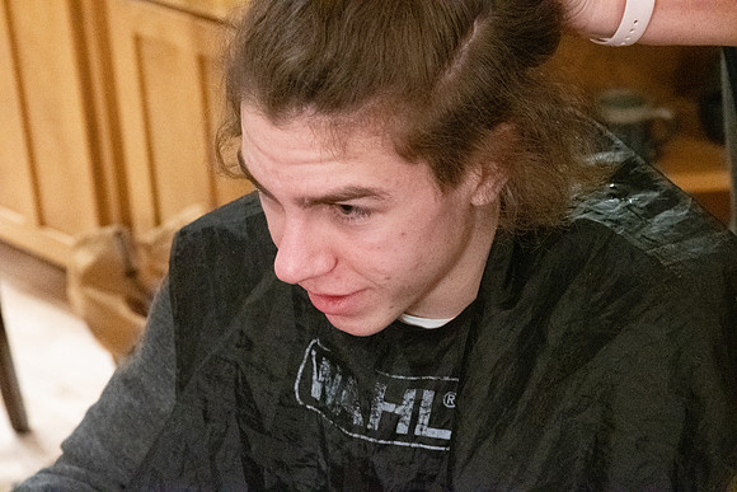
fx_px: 1689
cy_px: 246
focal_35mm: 82
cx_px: 368
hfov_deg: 24.6
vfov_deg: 16.6
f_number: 6.3
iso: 32000
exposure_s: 1/100
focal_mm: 55
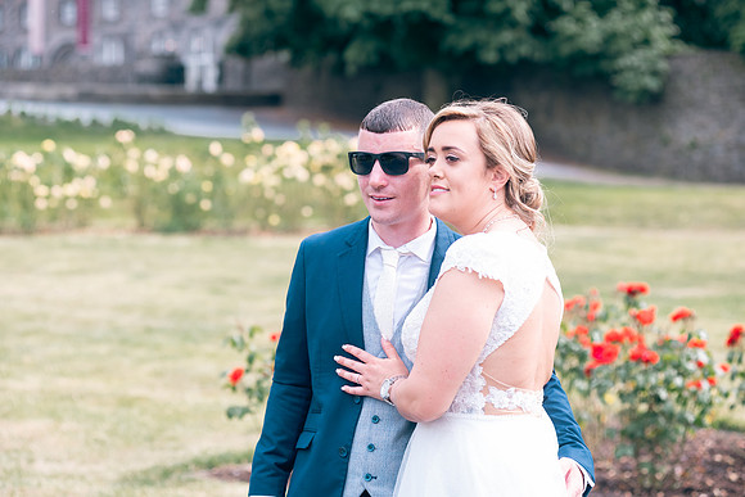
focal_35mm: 100
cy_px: 248
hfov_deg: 20.4
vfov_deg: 13.7
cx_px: 372
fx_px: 2070
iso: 80
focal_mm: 100
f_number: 3.5
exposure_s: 1/200
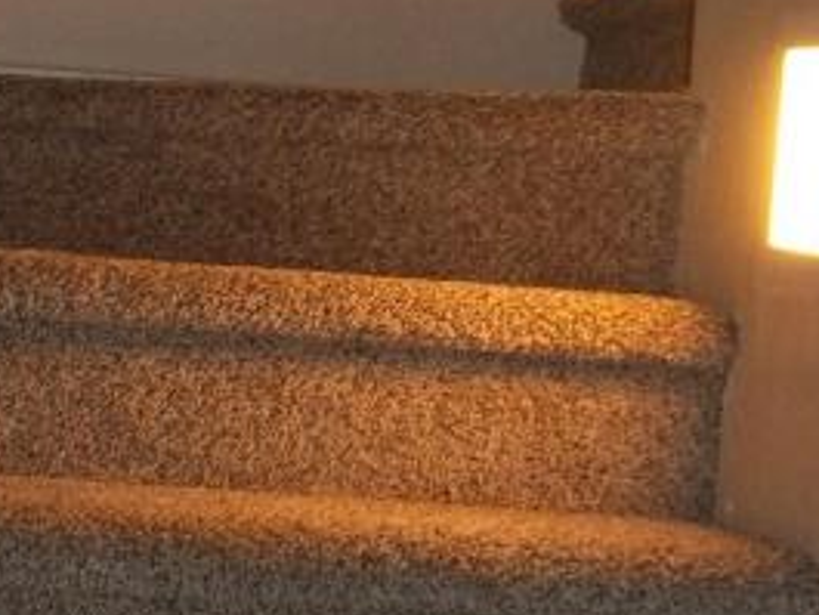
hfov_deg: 14.0
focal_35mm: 139
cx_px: 56
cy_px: 312
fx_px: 3290
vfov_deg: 10.7
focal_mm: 6.5
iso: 160
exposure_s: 1/30
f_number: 3.1
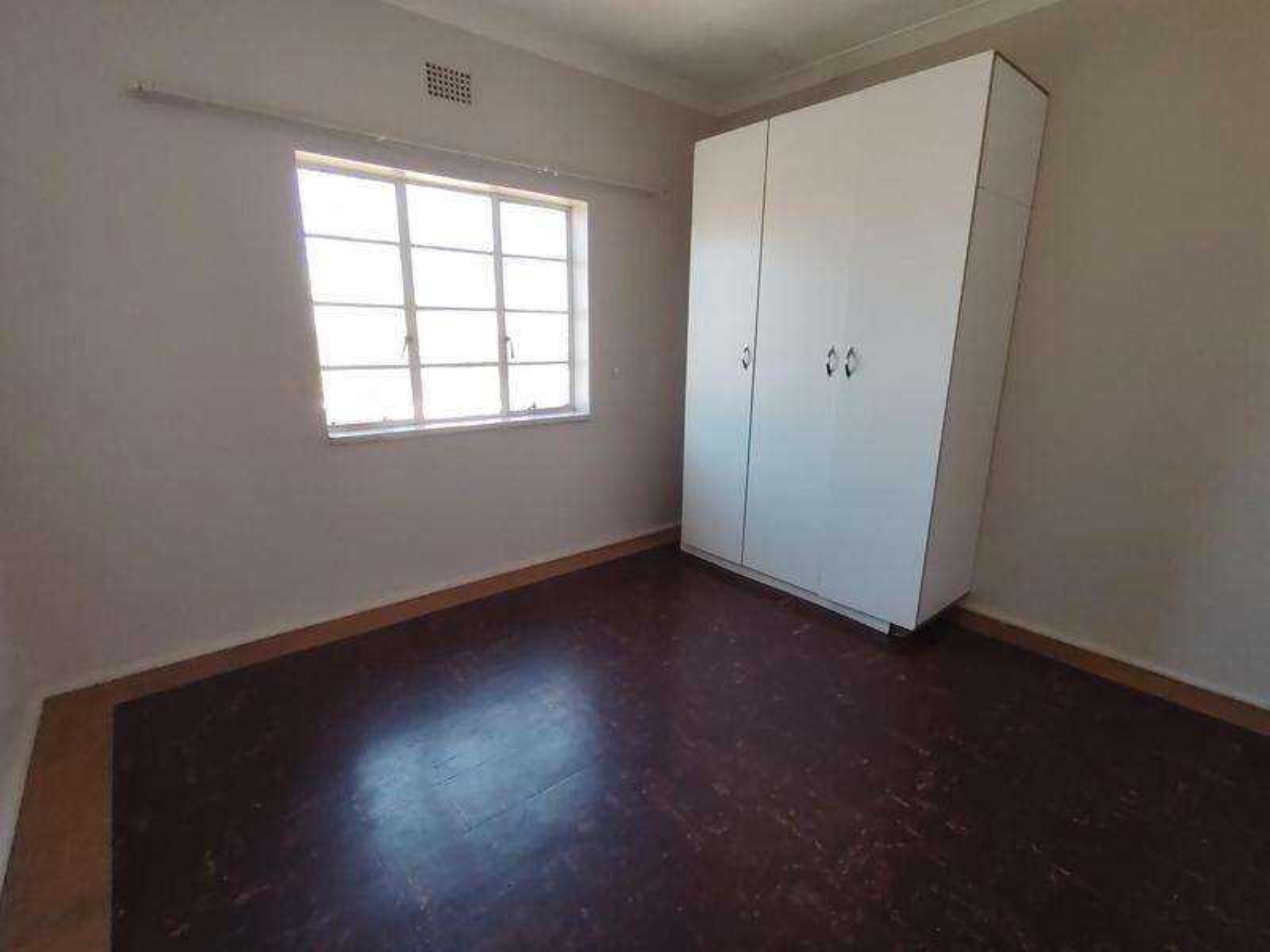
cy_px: 476
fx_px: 624
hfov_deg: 91.0
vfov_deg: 74.7
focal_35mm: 17
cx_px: 635
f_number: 2.2
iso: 179
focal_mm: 1.42
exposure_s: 1/100
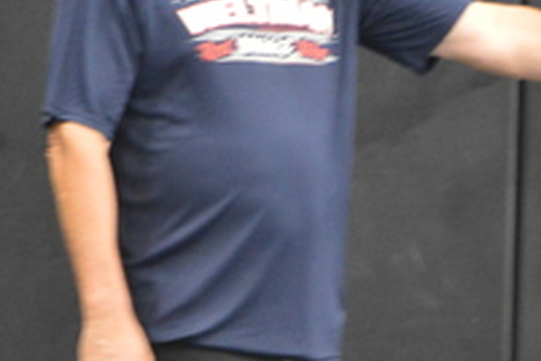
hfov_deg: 2.5
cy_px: 102
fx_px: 12352
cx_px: 406
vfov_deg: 1.7
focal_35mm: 822
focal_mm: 200
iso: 3200
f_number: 5.6
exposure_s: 1/40
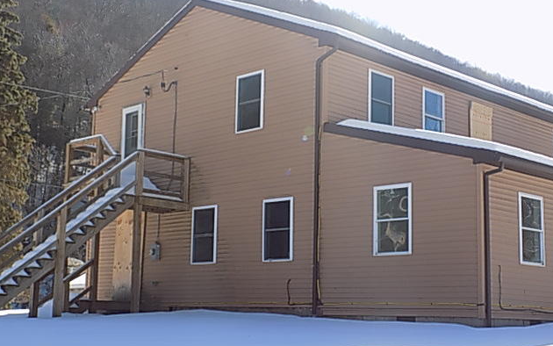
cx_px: 276
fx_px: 844
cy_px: 195
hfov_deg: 36.3
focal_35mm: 56
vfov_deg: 23.1
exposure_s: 1/500
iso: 80
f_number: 3.9
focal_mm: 9.3
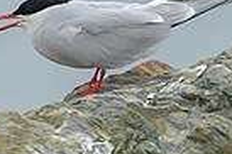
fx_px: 13601
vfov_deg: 0.6
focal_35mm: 2113
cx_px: 37
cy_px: -98
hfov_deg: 1.0
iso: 800
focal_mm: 500
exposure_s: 1/2000
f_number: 4
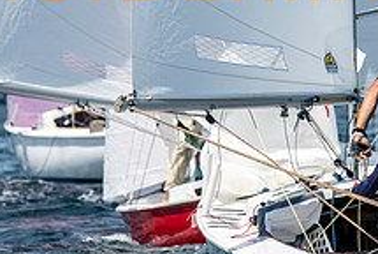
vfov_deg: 1.1
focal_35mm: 1213
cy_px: -36
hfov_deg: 1.7
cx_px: 244
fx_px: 12754
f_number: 5
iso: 320
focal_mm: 300
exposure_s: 1/3200
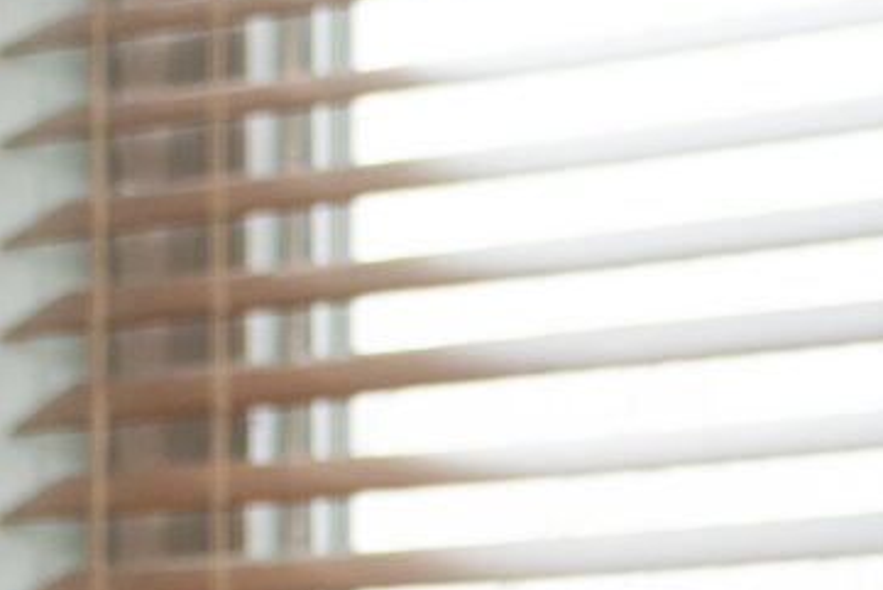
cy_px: 1422
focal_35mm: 340
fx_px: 8342
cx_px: -1059
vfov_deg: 4.0
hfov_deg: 5.9
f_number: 2.8
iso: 400
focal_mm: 32
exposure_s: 1/200
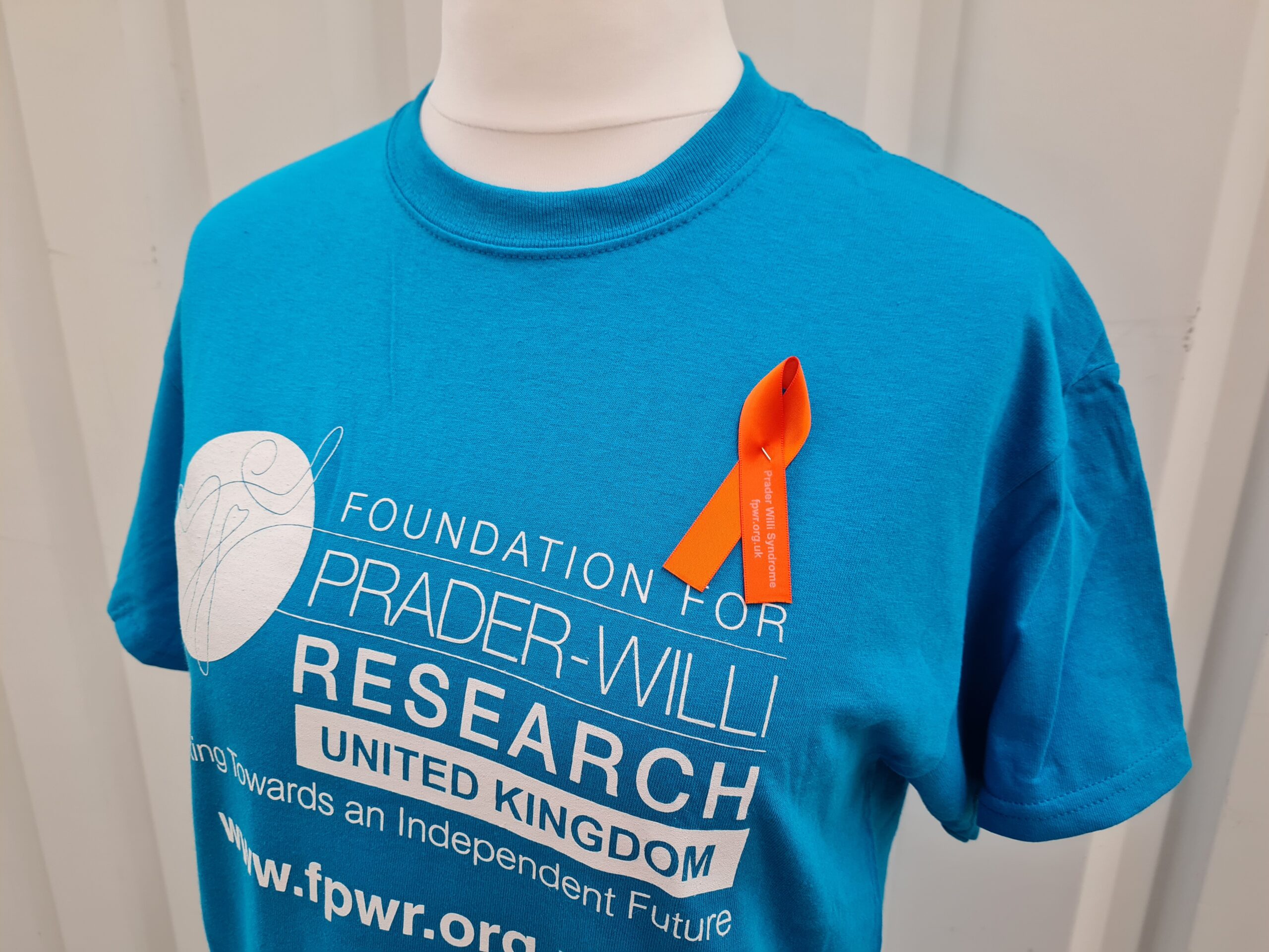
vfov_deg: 53.1
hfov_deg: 67.3
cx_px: 634
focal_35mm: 26
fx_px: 953
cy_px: 476
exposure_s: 1/100
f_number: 1.8
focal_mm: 5.4
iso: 160
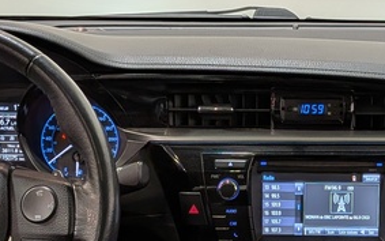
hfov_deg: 22.2
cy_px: 188
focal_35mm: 92
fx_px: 966
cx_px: 324
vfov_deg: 14.1
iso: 27
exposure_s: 1/146
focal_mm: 4.53
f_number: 1.7
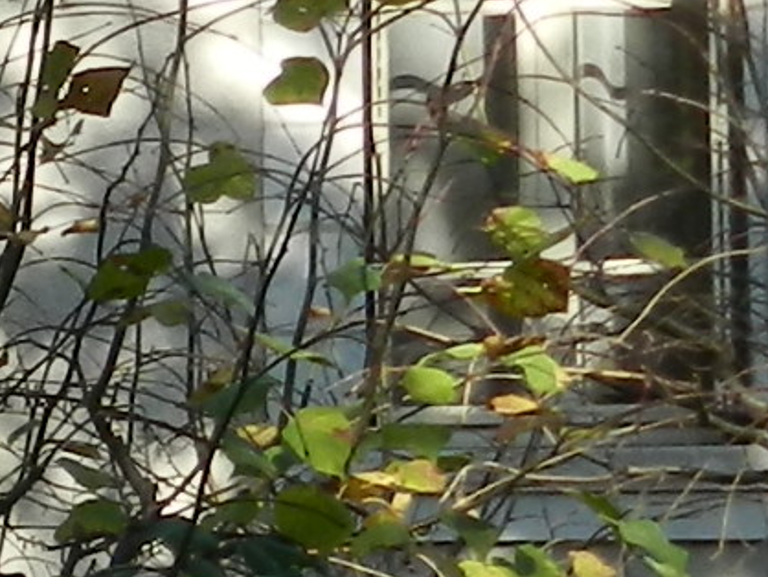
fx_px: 4329
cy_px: 526
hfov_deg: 9.1
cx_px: -1121
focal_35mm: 195
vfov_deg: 7.6
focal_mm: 4.5
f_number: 3.5
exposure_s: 1/640
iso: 160
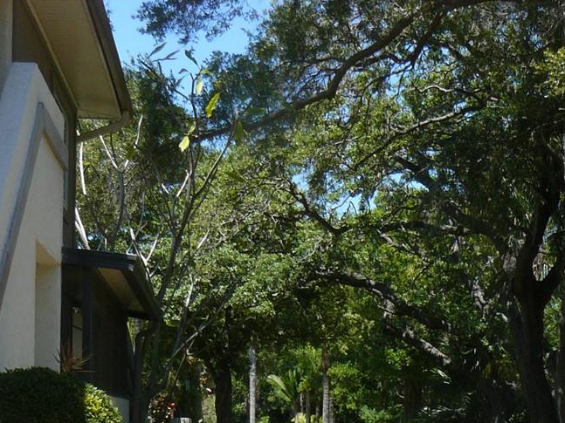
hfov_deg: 21.9
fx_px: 1452
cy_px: 520
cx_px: 389
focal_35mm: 89
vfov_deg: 15.9
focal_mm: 6
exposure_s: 1/200
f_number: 5.6
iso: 100
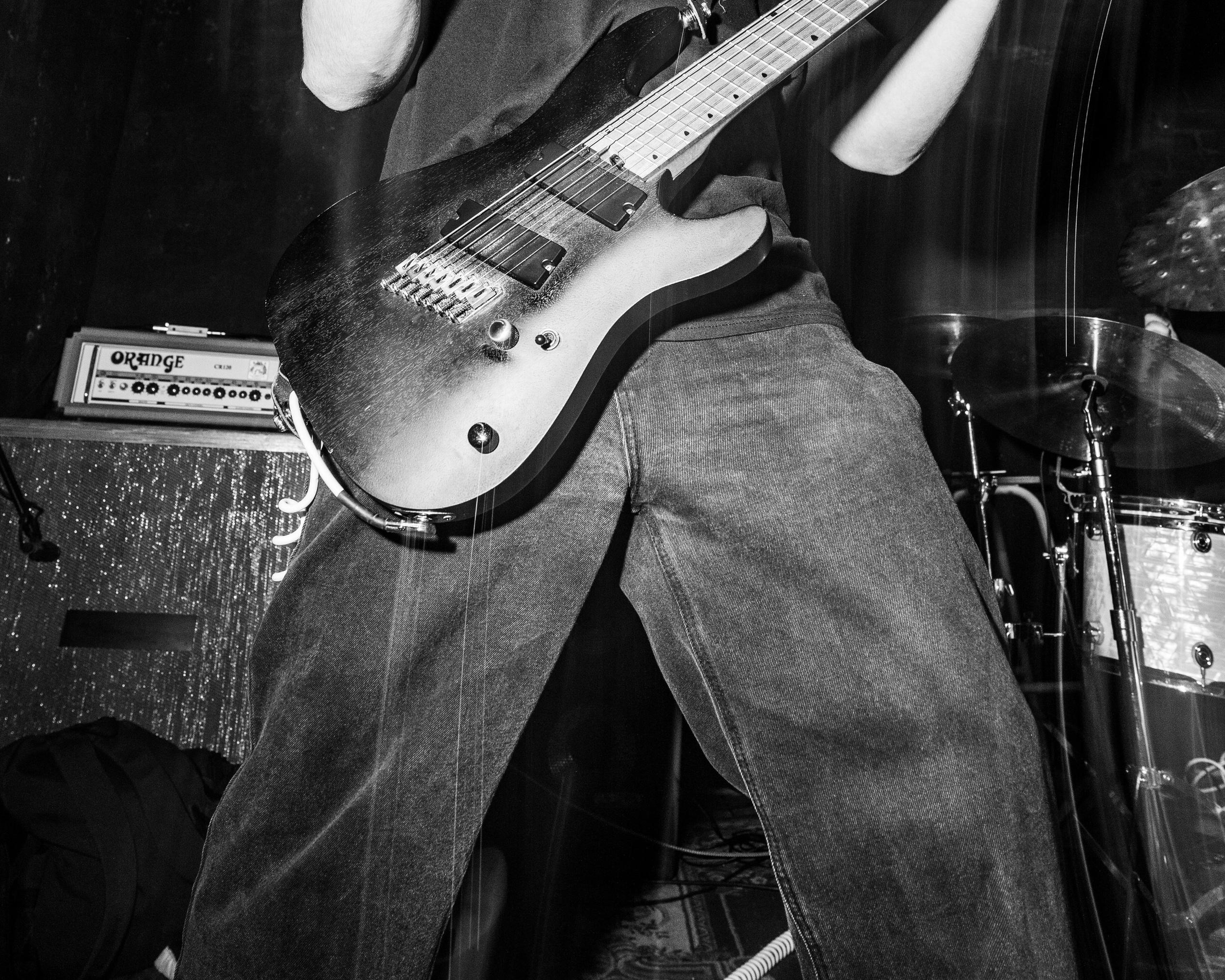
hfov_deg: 70.3
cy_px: 212
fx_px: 870
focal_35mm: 24
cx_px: 612
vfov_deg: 55.1
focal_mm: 17
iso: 500
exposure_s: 1/15
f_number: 5
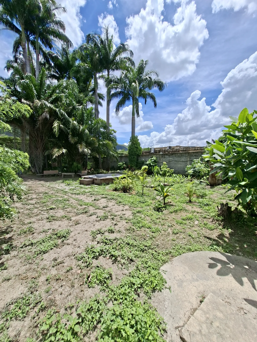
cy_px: 171
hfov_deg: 89.9
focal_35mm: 13
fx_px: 129
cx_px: 128
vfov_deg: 106.2
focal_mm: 1.74
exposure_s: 1/2326
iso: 40
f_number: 2.2
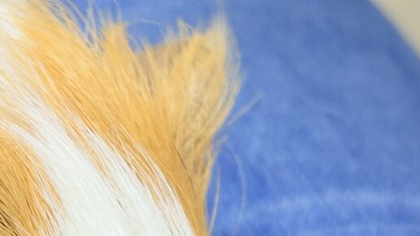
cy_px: 306
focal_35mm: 132
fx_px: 1470
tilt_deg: -50.3
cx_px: -1
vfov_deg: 9.0
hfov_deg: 15.9
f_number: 1.6
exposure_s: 1/100
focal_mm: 5.96
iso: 25
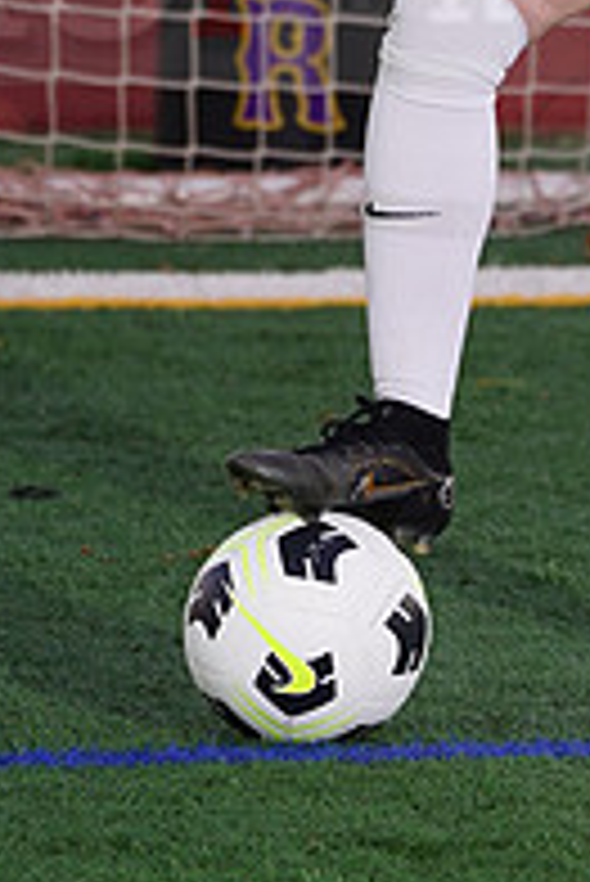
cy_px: -58
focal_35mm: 628
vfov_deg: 3.3
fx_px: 15410
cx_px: 664
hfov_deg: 2.2
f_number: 5.6
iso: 320
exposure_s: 1/40
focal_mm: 212
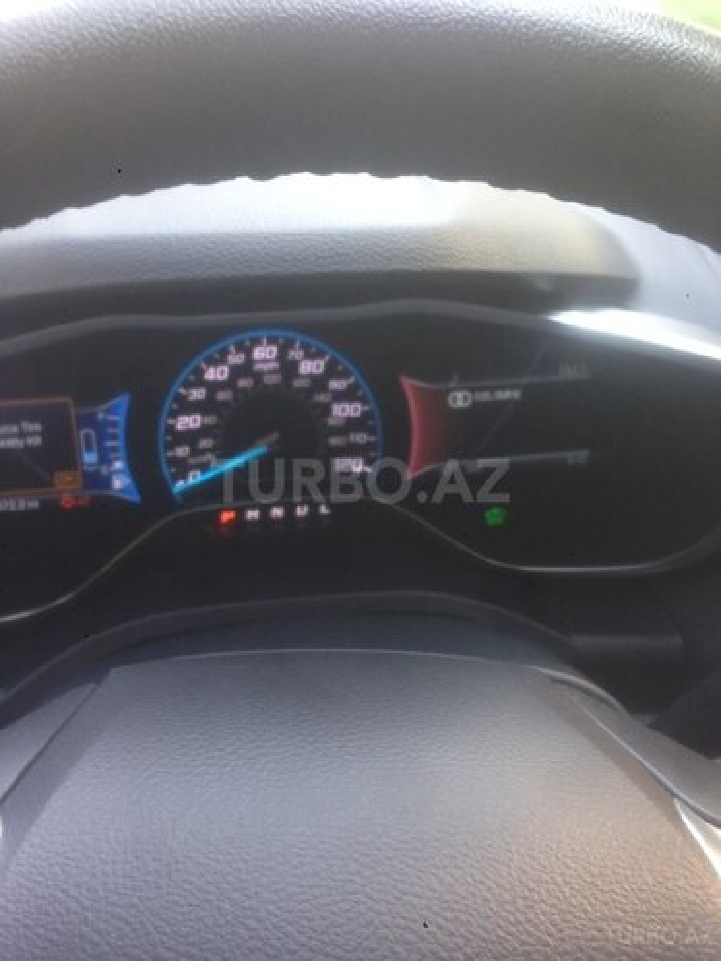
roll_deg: -1.0
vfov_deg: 55.4
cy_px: 480
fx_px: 916
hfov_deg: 42.9
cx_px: 360
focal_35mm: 33
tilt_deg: -25.6
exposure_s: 1/30
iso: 50
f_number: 2.4
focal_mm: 4.12
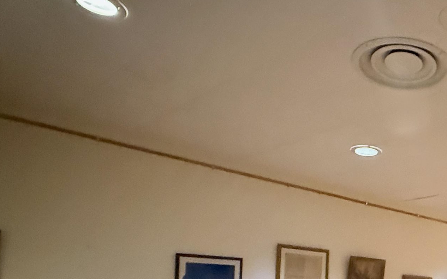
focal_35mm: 36
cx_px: 466
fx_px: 439
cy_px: 284
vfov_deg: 32.3
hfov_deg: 44.3
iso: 1250
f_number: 2.2
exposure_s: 1/40
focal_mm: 2.22
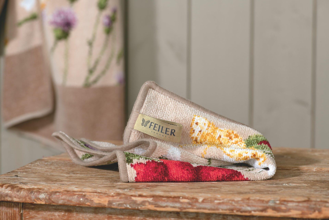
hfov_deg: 19.5
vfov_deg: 13.0
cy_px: 110
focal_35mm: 105
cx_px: 164
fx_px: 960
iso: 40
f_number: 9
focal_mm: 105
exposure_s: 1/125
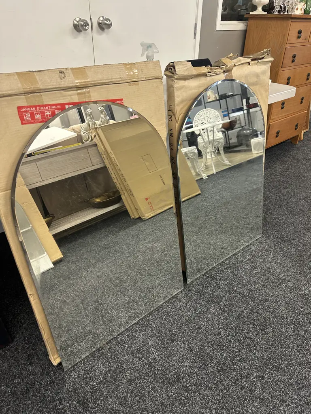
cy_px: 207
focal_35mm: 24
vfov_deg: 71.6
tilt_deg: -33.2
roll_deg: -0.3
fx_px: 287
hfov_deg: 56.8
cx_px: 156
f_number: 1.78
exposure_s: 1/50
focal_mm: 6.86
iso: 160
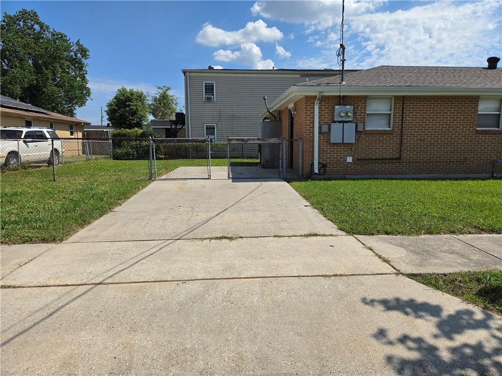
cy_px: 188
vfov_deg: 58.9
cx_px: 251
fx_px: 334
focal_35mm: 23
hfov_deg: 73.9
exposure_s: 1/7887
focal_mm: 5.4
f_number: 1.8
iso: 64
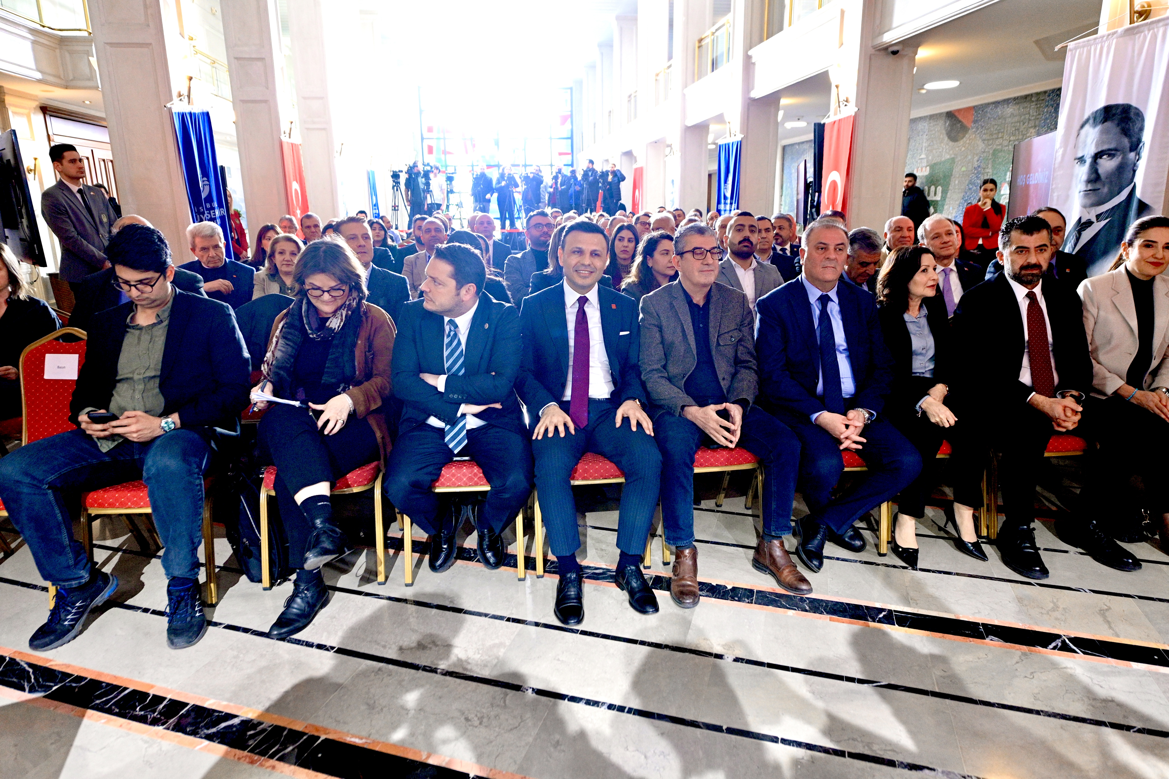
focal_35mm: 22
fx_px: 714
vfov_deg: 57.2
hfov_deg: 78.6
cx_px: 584
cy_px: 390
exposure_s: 1/200
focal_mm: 22
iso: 5000
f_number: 4
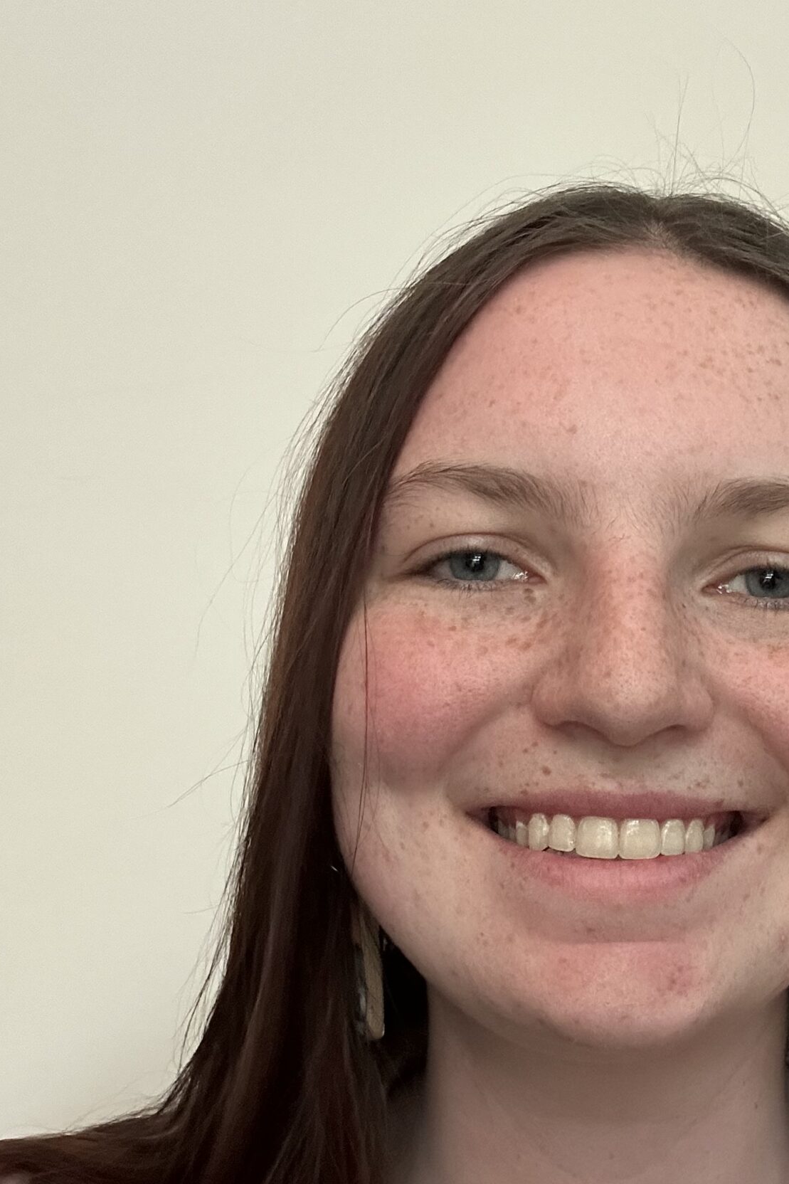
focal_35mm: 48
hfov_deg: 27.5
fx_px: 1578
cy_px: 763
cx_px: 643
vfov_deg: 40.7
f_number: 1.9
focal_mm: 2.69
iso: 320
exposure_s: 1/40
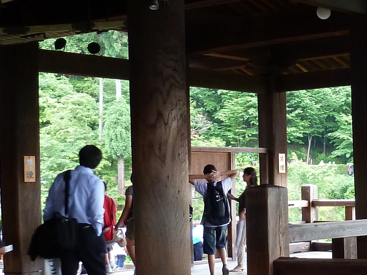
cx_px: 423
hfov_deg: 21.6
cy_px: 193
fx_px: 901
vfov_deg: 17.3
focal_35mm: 85
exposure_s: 1/30
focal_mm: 4.1
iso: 160
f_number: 3.3
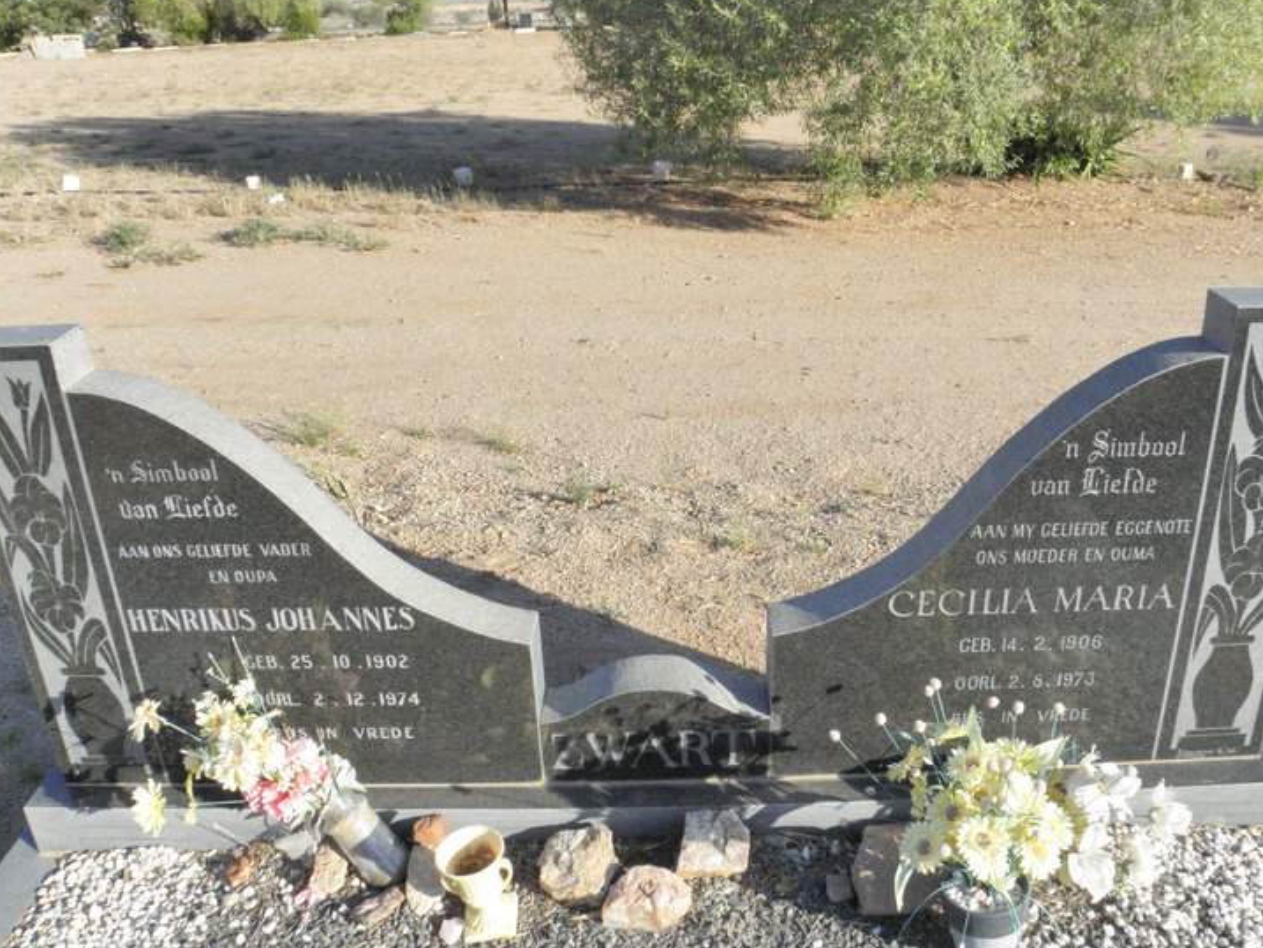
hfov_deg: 61.6
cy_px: 448
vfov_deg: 48.2
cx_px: 657
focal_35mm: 29
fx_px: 1058
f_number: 6.3
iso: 200
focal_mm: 4.6
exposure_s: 1/400
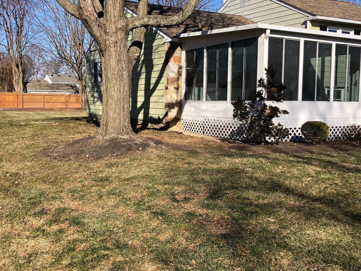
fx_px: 417
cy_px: 144
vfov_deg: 35.9
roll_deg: -1.4
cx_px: 171
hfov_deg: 46.8
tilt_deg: -7.4
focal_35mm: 40
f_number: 1.8
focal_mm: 3.99
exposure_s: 1/1715
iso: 20
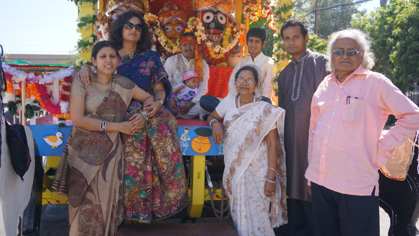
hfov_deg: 54.6
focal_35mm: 37
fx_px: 406
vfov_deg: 32.4
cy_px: 109
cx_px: 210
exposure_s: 1/250
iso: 100
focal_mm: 23
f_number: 4.5
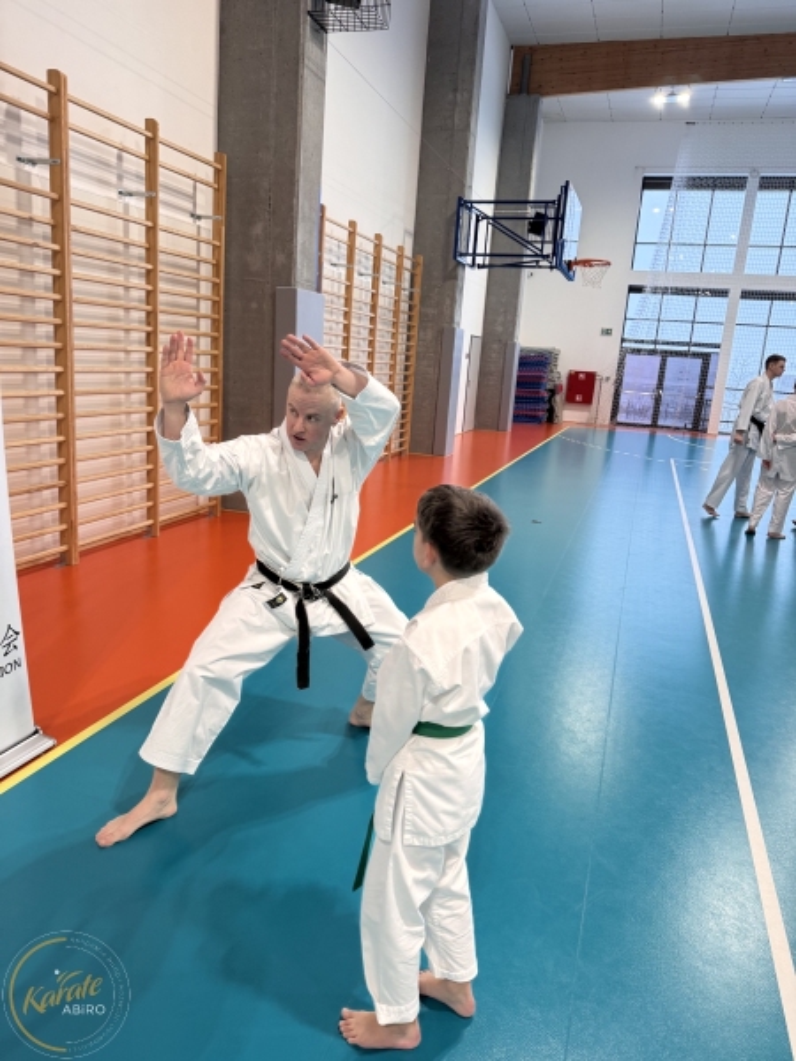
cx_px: 398
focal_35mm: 24
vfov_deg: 71.6
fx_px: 736
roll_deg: -6.4
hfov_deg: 56.8
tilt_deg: -11.3
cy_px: 530
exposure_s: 1/121
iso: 160
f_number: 1.78
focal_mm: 6.76
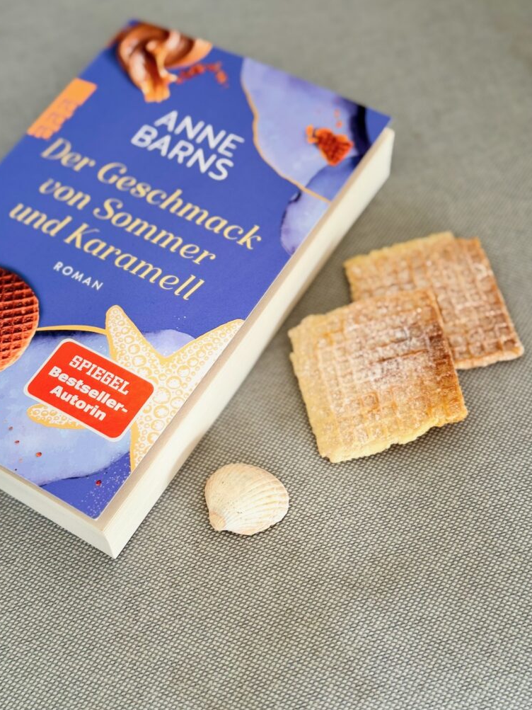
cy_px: 350
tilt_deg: -60.7
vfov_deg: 38.9
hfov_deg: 29.7
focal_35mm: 49
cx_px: 262
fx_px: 1004
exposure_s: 1/60
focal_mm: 6.76
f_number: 1.78
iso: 160
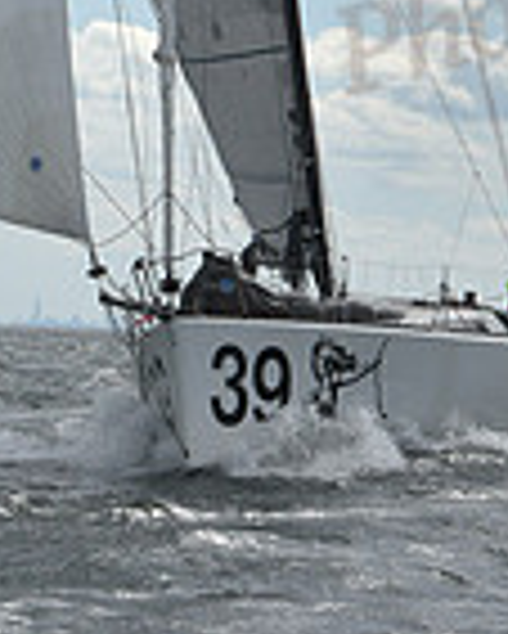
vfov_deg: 5.0
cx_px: 106
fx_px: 7096
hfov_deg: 4.1
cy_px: -647
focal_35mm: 378
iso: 320
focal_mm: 98
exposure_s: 1/1000
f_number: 11
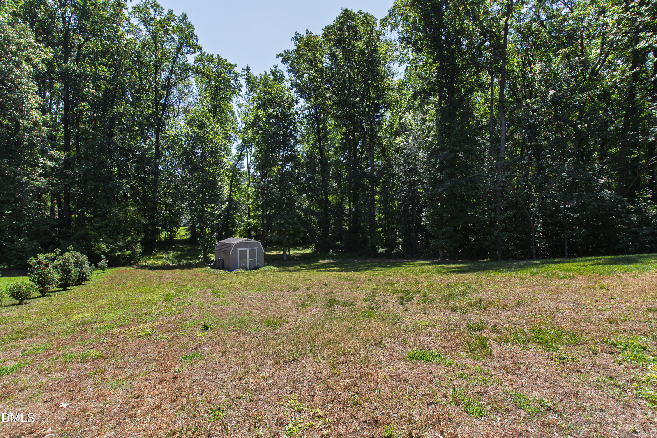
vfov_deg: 77.3
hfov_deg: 100.4
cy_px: 219
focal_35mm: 15
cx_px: 328
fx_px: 274
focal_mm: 10
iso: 100
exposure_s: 1/100
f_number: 8
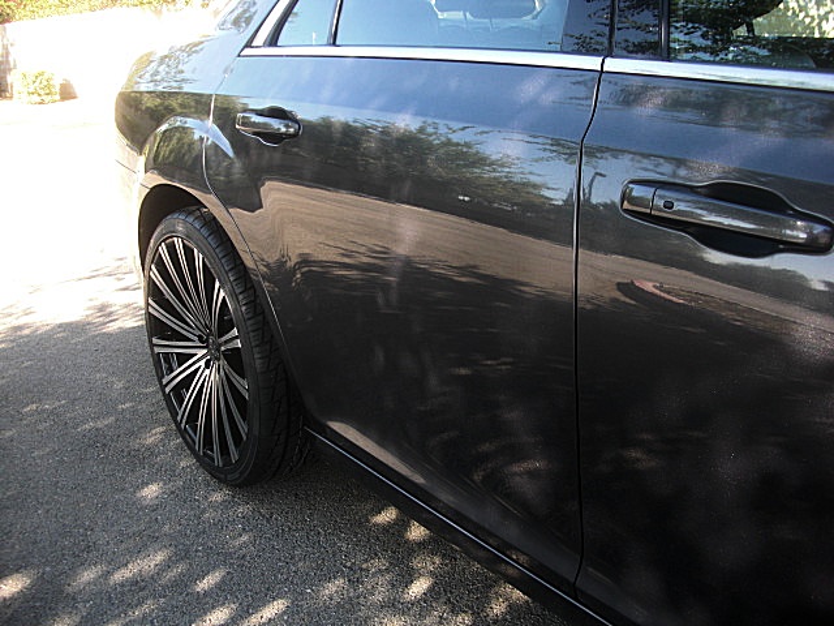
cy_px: 313
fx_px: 867
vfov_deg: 39.7
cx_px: 417
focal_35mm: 36
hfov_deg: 51.4
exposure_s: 1/80
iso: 50
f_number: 2.8
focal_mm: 6.3
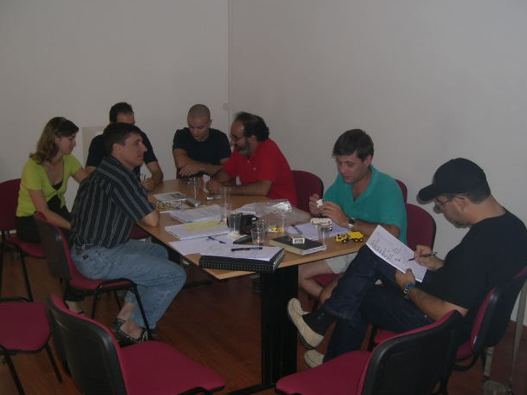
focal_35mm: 40
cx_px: 263
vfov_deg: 36.0
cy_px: 191
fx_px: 609
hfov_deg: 46.8
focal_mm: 8
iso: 100
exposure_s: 1/60
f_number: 2.8
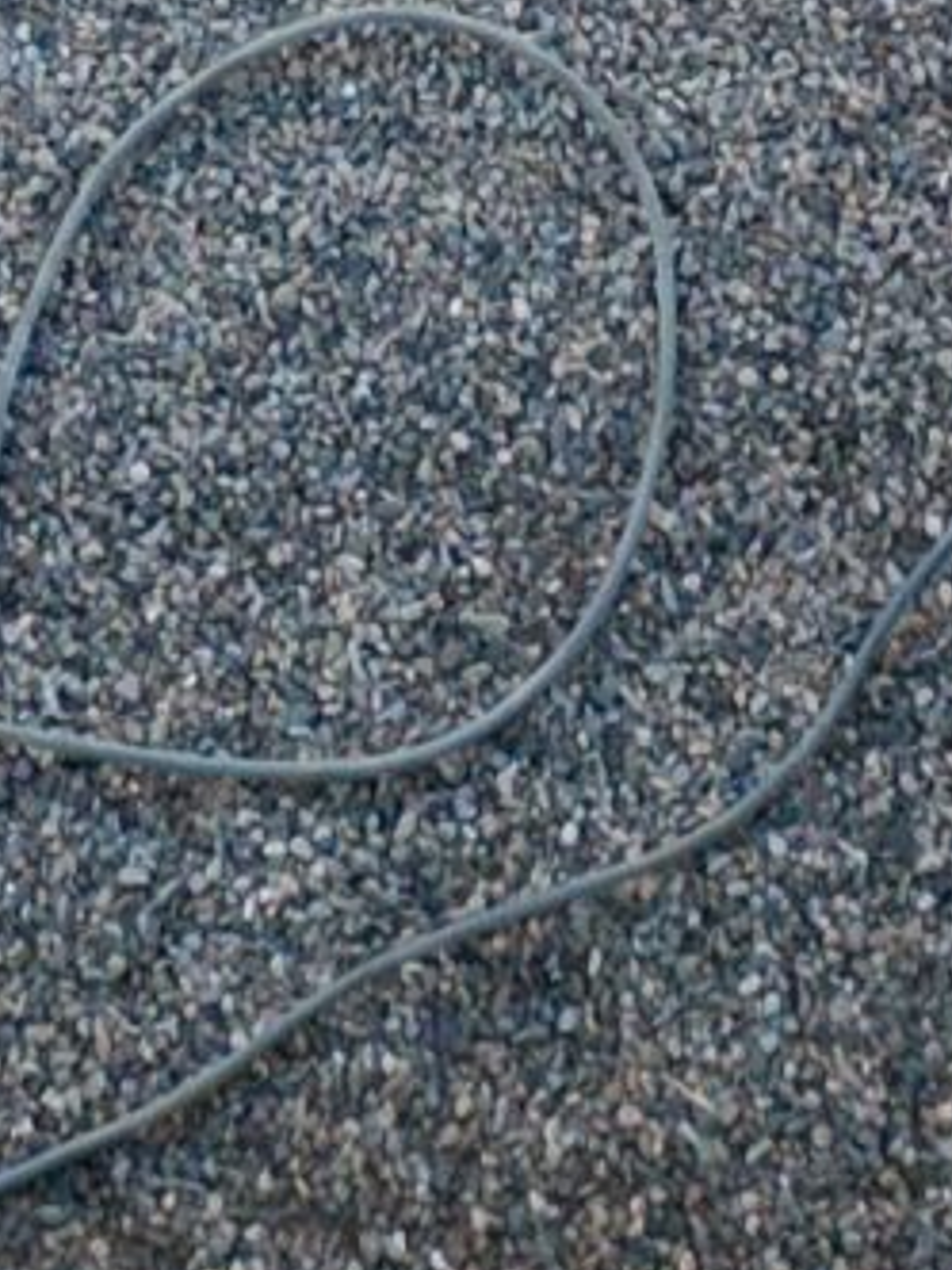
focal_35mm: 185
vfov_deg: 7.7
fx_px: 6784
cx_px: -149
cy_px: -3569
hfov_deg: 8.0
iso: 200
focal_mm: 6.72
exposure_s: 1/160
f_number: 1.7
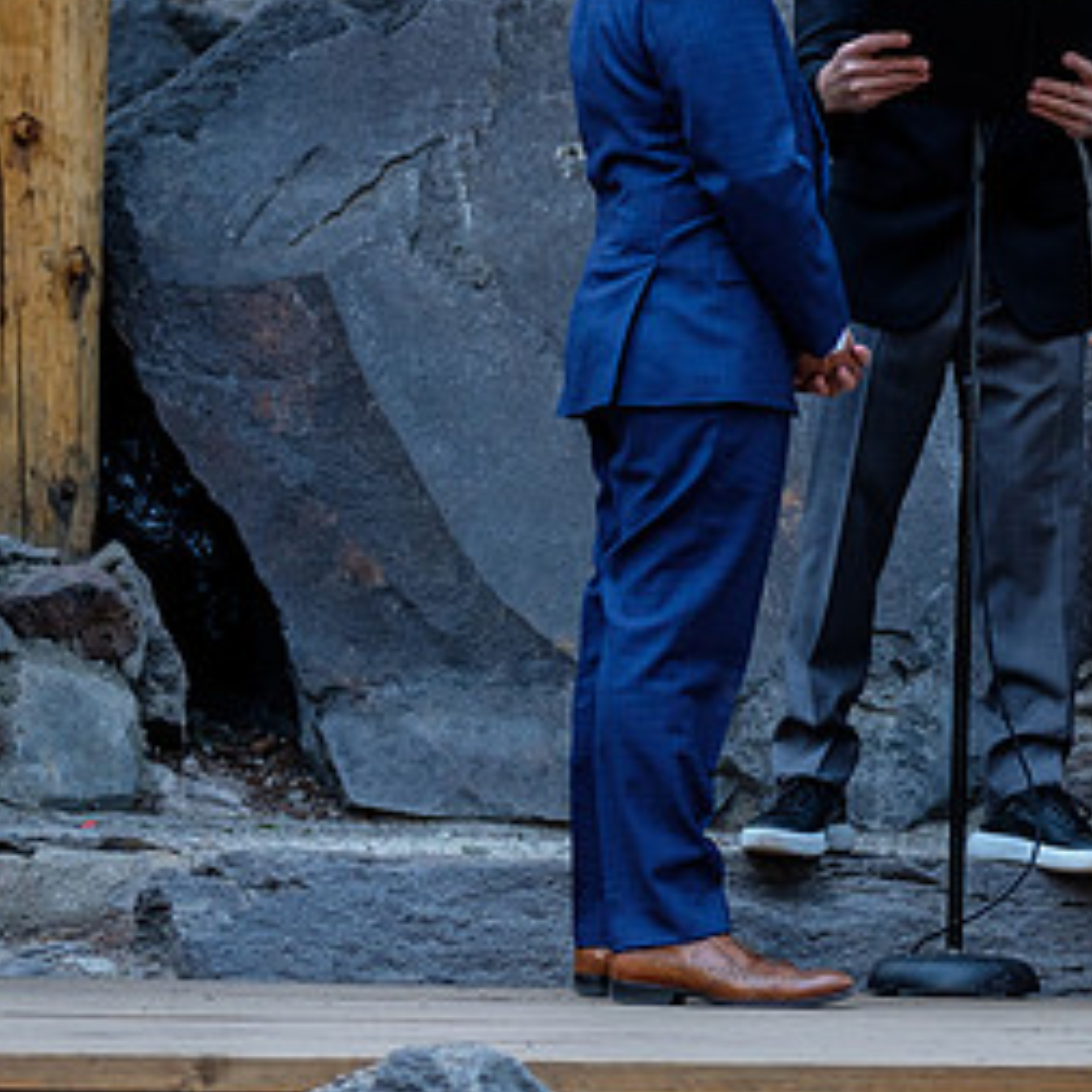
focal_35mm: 164
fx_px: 5853
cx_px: 980
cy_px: 287
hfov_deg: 10.6
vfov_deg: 10.6
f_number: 2.8
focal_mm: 56.3
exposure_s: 1/100
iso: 640
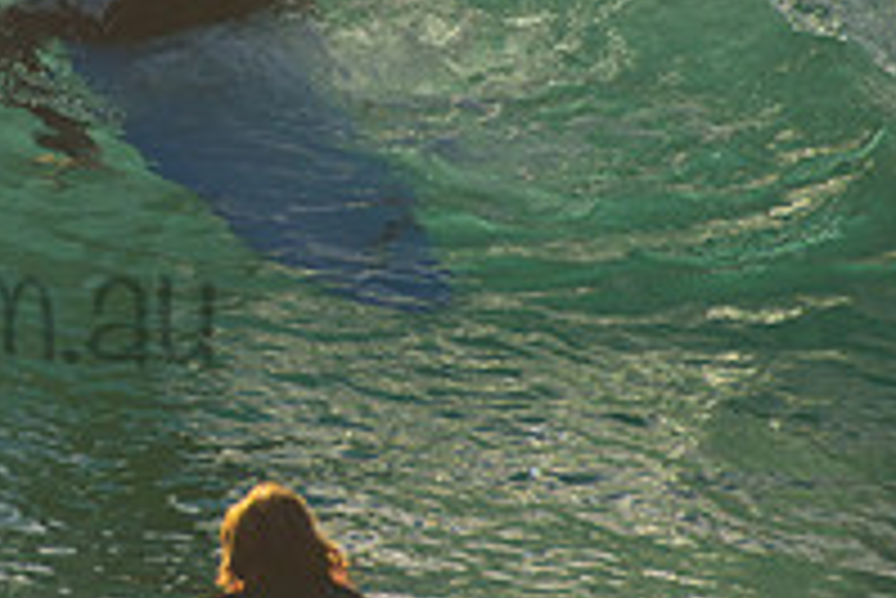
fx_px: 44333
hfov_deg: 1.2
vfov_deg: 0.8
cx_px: -101
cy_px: 67
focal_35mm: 1780
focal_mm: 500
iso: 140
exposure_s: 1/2000
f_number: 5.6
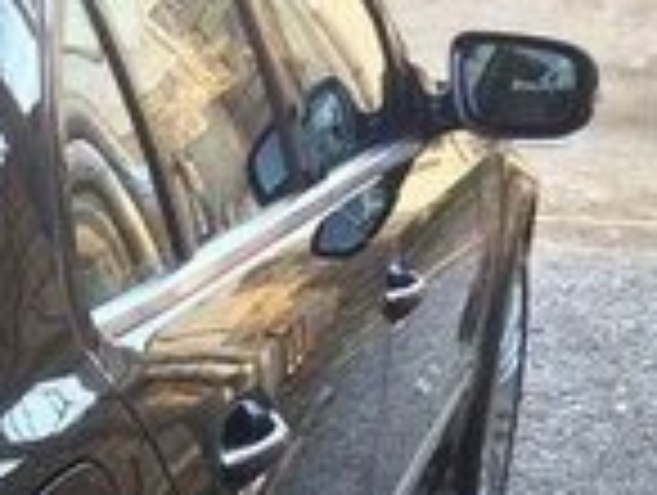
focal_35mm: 131
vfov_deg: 10.8
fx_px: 2490
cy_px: 812
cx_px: -693
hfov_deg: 12.9
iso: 32
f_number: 2.2
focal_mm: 4.15
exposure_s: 1/103
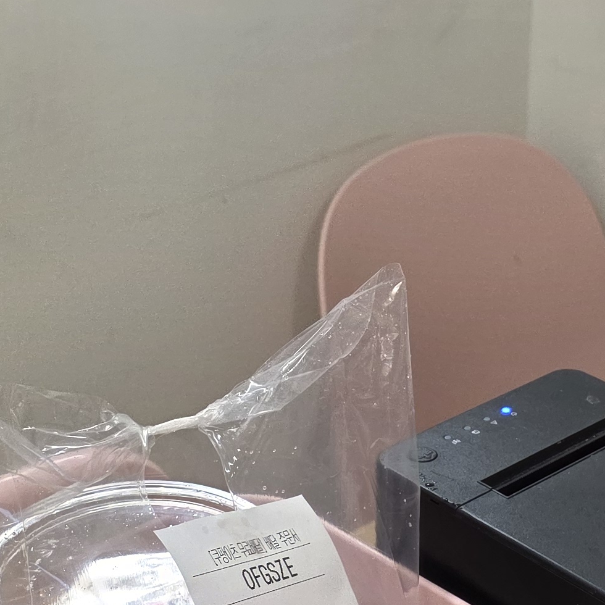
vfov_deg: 20.9
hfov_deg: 20.7
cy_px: 339
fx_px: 1641
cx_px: 481
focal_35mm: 83
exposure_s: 1/120
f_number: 1.7
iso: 160
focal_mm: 6.3
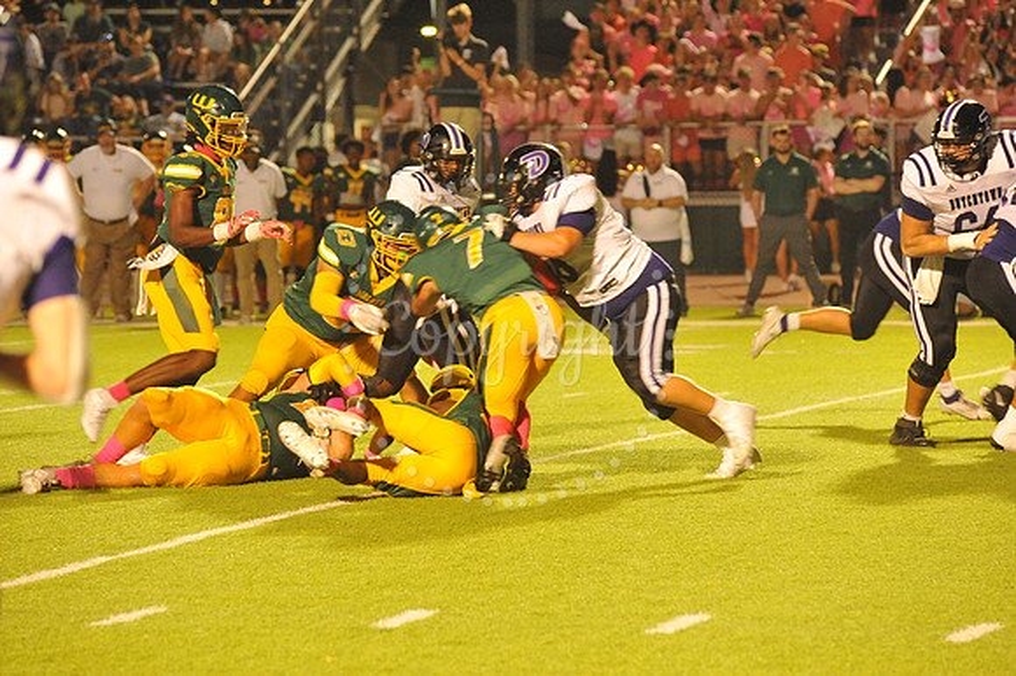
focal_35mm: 200
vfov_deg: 6.9
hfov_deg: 10.3
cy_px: 338
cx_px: 508
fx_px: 5641
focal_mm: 200
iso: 6400
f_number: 5.6
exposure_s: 1/160
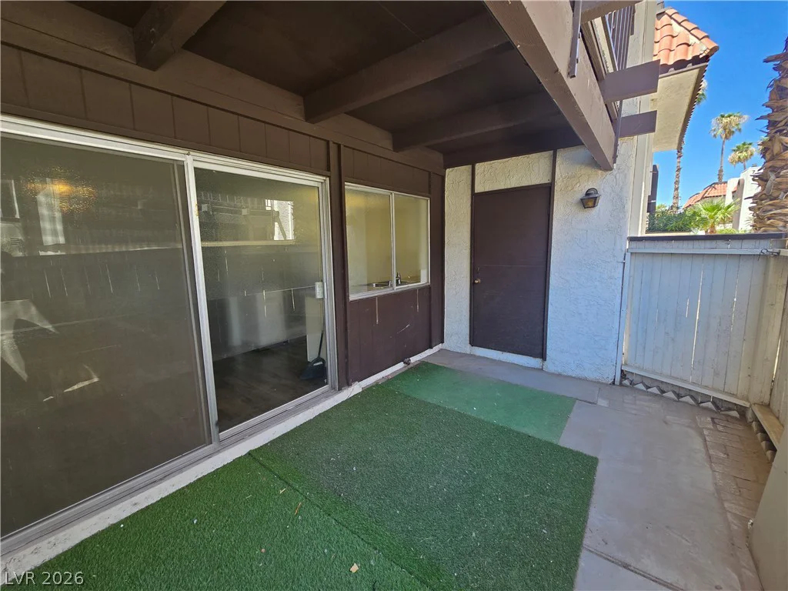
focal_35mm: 13
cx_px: 394
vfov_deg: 89.9
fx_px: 296
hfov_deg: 106.2
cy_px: 296
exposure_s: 1/120
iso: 50
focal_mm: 2.2
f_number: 2.2
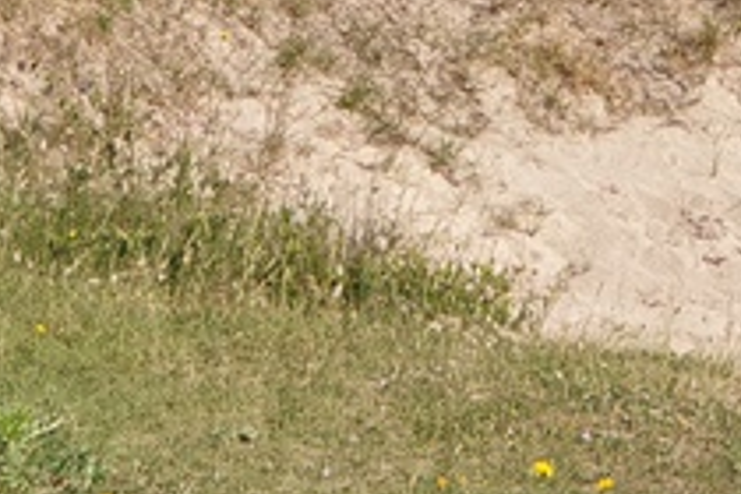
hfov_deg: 8.0
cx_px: 536
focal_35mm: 257
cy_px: -554
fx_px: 5290
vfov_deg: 5.2
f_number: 2.4
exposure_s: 1/914
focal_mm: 6
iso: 100
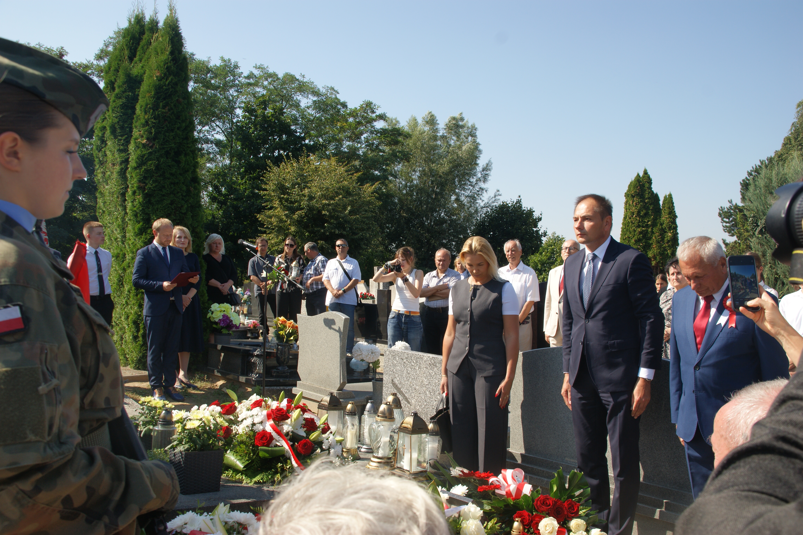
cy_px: 268
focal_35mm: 33
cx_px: 402
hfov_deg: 57.3
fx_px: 736
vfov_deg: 39.9
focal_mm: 22
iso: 100
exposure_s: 1/125
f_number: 10
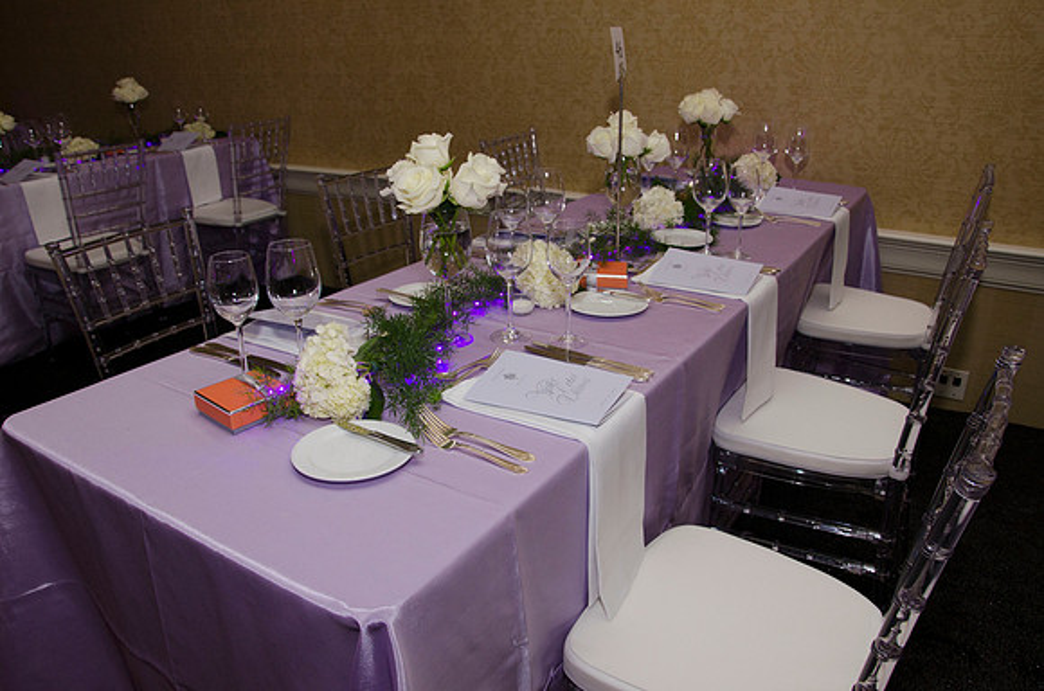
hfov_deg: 67.5
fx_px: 781
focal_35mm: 27
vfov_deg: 47.7
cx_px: 522
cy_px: 346
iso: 400
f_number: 6.3
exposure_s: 1/30
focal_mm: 18
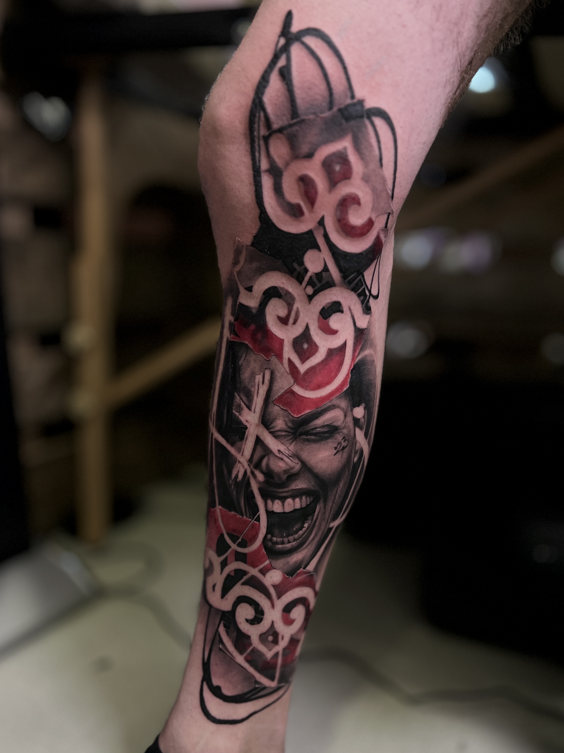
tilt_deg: -12.5
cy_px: 376
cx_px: 282
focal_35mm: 26
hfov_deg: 53.1
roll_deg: -2.9
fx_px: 565
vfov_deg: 67.3
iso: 200
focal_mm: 5.7
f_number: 1.5
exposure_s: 1/50
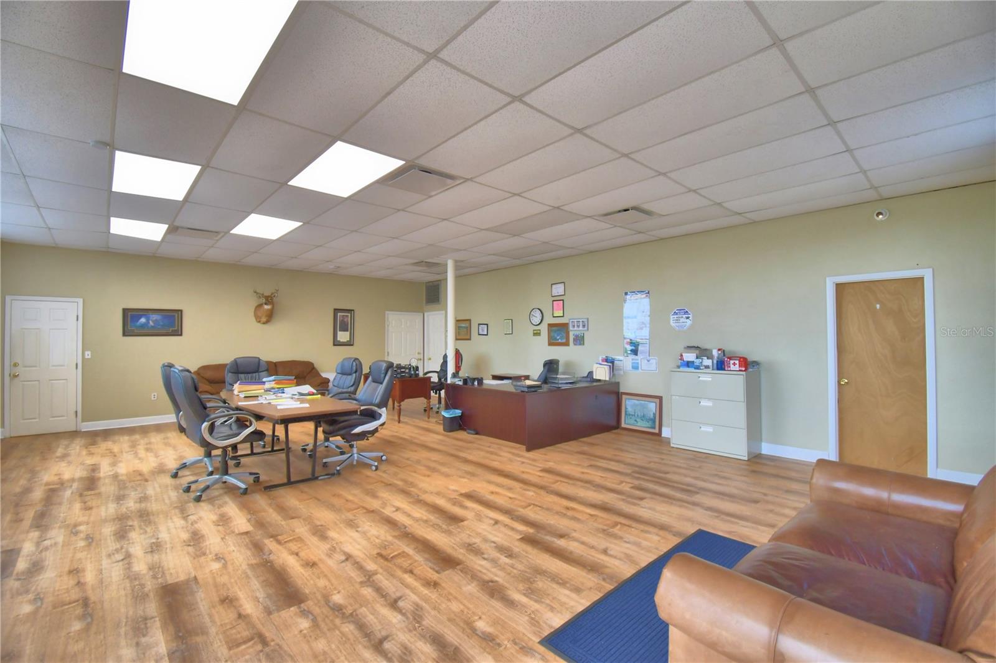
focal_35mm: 15
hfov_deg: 100.4
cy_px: 332
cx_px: 498
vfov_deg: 77.3
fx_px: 415
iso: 400
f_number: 4.5
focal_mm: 10
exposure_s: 1/60
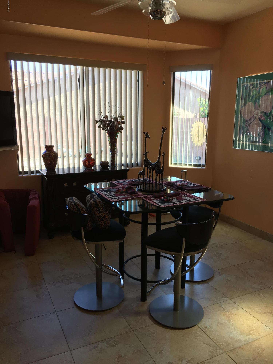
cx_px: 136
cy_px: 182
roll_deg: +0.0
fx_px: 305
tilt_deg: -11.1
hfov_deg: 48.2
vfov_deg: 61.7
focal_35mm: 29
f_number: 2.2
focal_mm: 4.15
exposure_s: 1/120
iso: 40
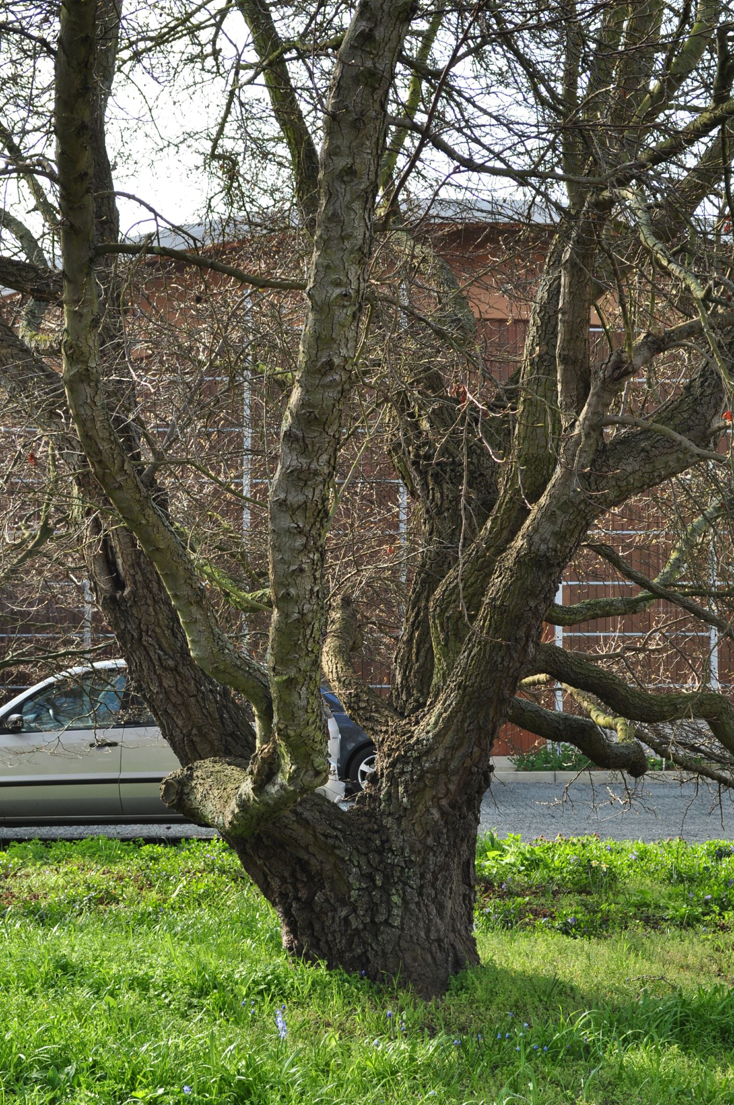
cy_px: 552
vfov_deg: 29.9
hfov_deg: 20.1
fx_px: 2070
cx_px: 367
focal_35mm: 68
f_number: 8
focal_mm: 45
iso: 200
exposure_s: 1/200
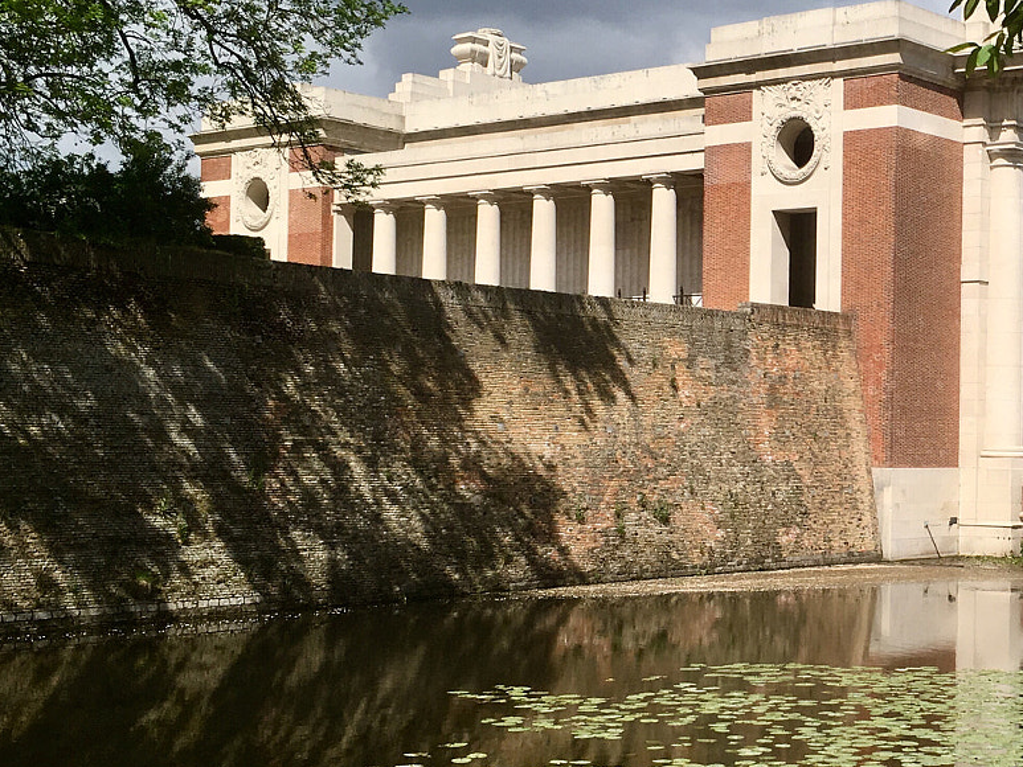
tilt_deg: +2.2
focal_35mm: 60
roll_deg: -0.2
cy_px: 381
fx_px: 1773
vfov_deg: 24.4
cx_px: 938
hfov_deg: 30.6
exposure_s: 1/2024
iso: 25
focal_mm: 4.15
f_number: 2.2
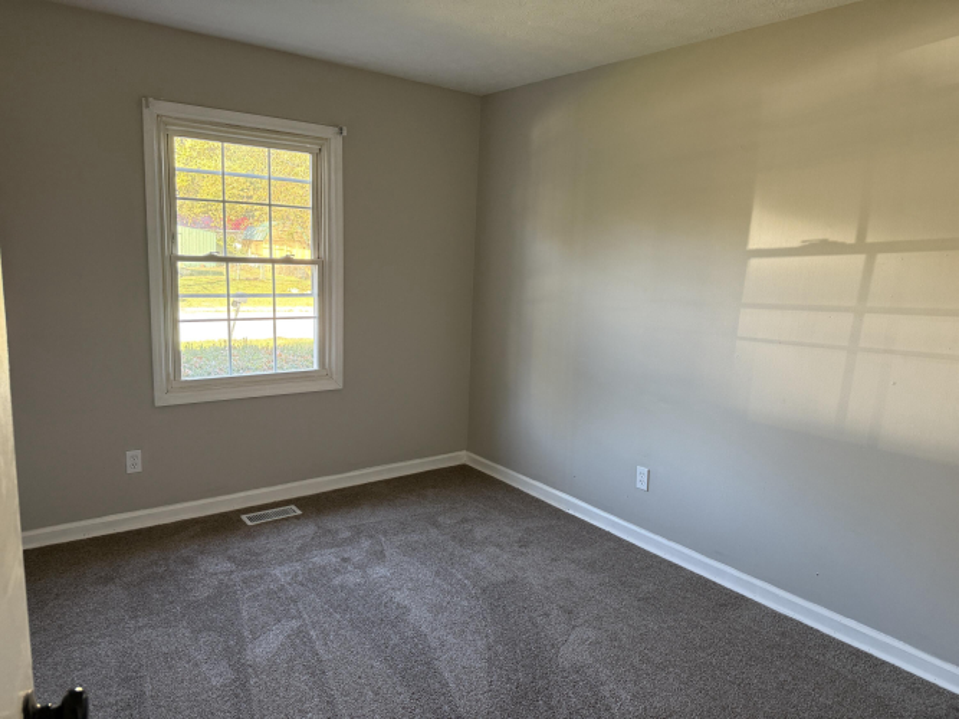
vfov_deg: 56.8
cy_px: 360
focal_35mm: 24
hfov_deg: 71.6
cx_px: 480
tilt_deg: -8.5
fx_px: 665
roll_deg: -2.6
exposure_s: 1/67
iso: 200
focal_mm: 6.76
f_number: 1.78
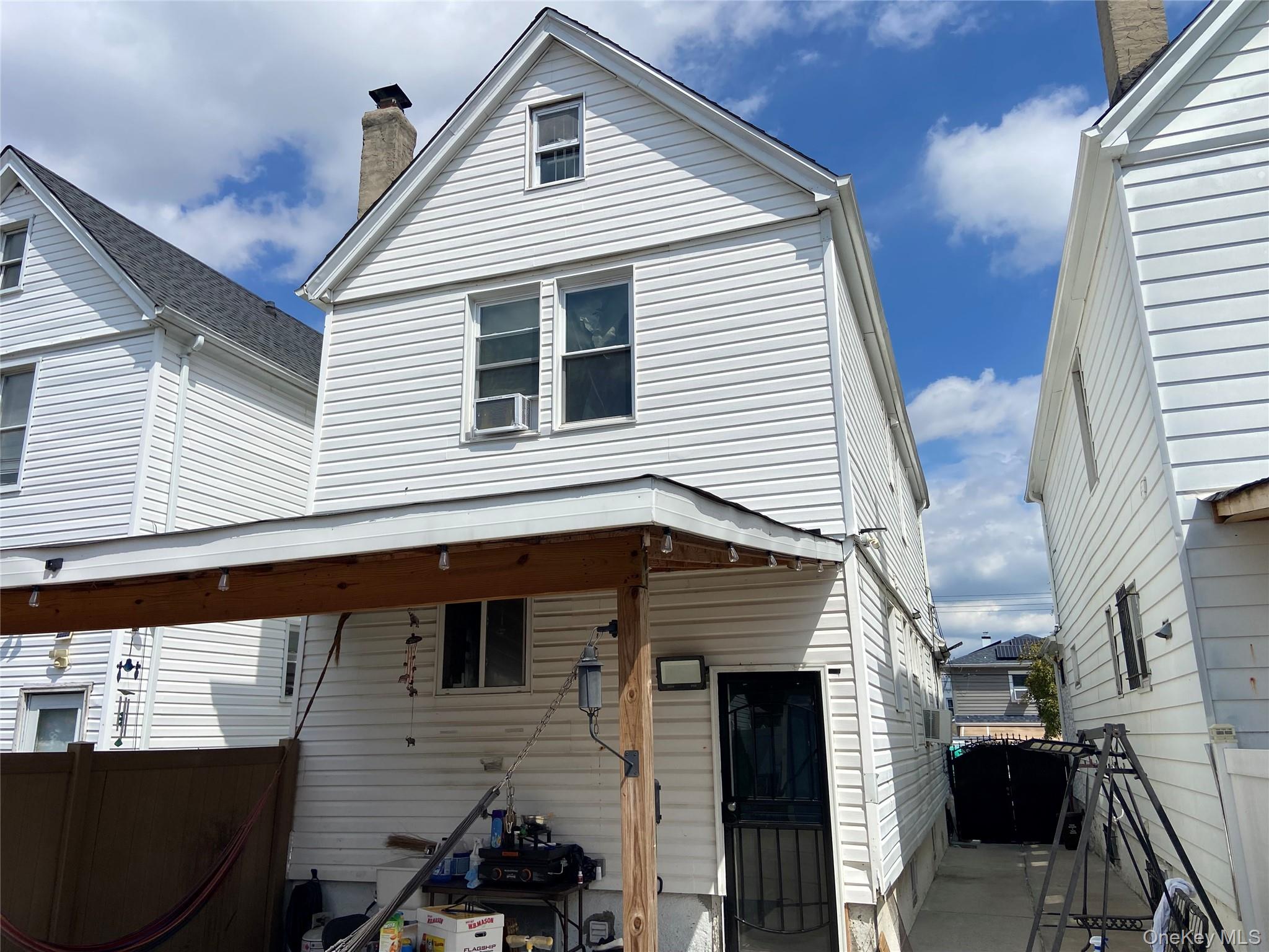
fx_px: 953
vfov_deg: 53.1
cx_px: 634
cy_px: 476
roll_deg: +0.5
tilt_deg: +14.9
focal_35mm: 26
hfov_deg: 67.3
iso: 32
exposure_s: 1/6757
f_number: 1.8
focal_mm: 4.25
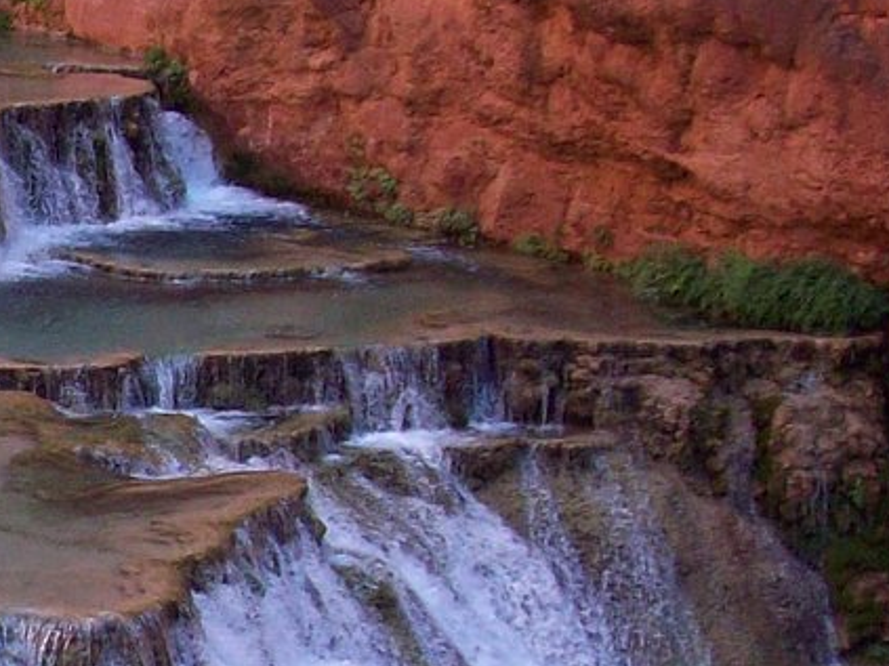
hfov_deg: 13.3
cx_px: -429
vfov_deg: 10.5
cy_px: 666
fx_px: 3594
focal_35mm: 140
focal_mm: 6.2
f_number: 2.8
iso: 80
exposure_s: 1/129
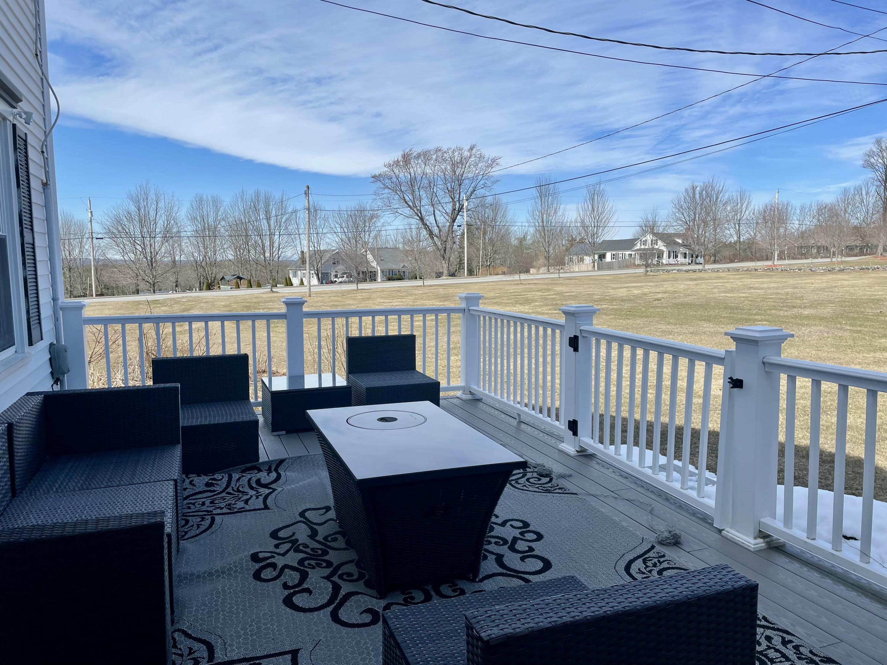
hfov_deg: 67.3
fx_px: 666
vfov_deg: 53.1
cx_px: 444
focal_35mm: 26
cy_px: 332
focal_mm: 4.2
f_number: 1.6
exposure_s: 1/3205
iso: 32
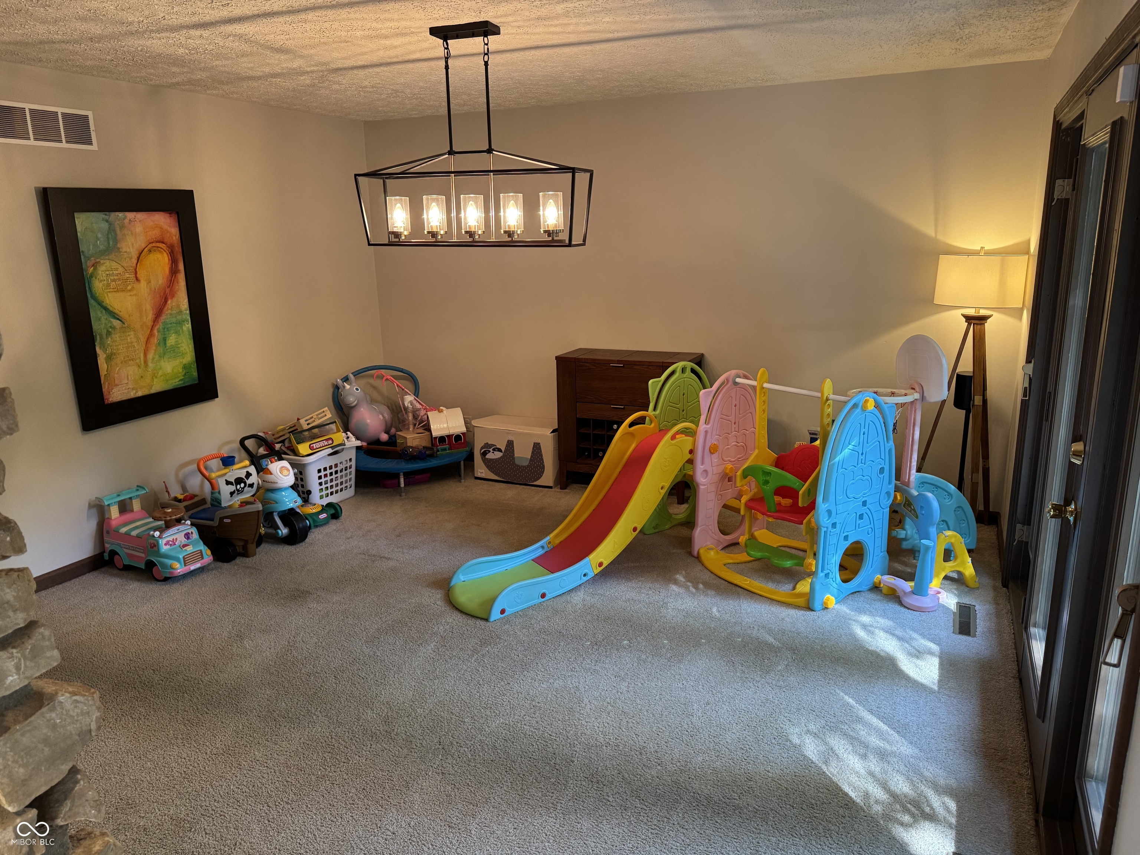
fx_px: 790
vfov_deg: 56.8
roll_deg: +0.8
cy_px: 428
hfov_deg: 71.6
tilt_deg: -13.7
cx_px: 570
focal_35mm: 24
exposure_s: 1/60
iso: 250
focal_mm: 6.76
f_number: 1.78
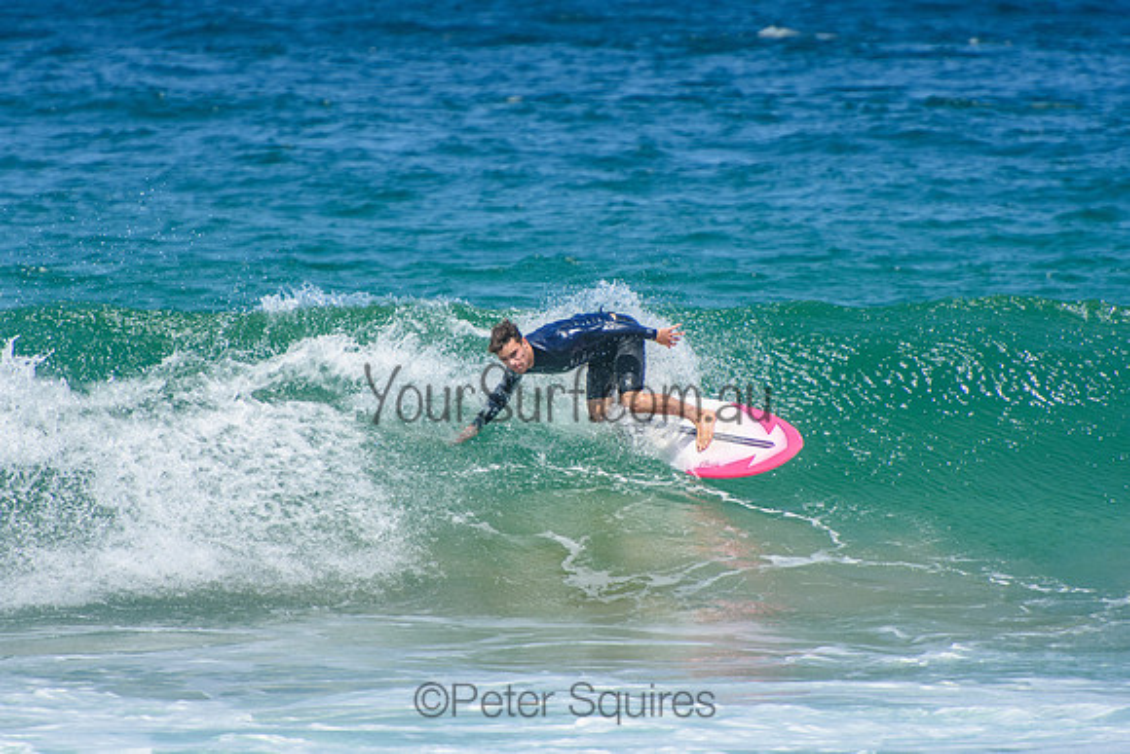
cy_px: 377
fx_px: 18837
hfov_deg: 3.4
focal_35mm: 600
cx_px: 565
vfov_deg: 2.3
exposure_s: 1/2000
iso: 360
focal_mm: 400
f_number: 5.6
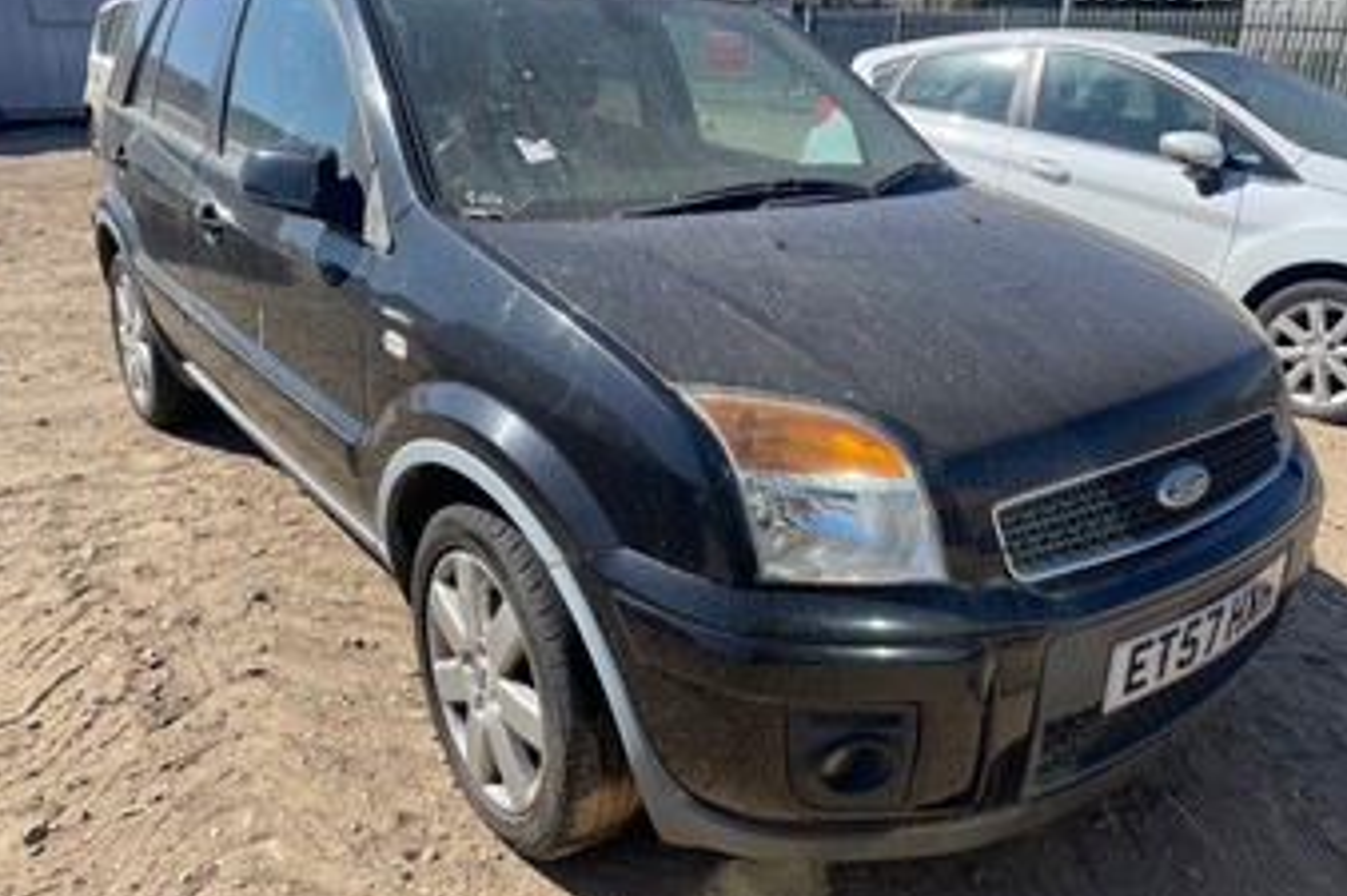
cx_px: 658
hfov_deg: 65.5
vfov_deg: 46.3
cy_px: 426
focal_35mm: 28
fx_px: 1047
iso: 32
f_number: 1.6
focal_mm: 4.2
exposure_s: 1/2174
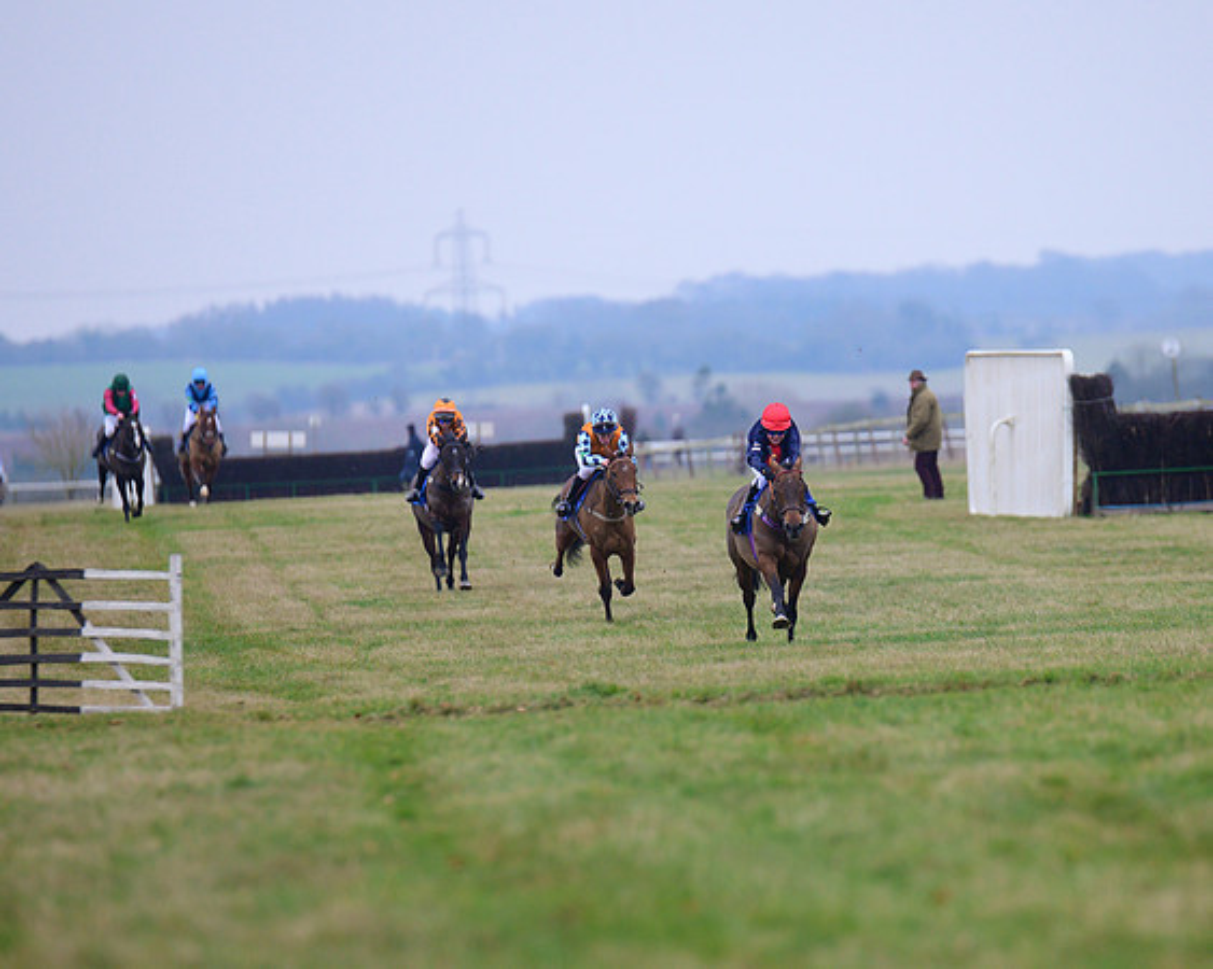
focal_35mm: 422
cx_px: 741
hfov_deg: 4.6
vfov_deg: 3.7
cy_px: 504
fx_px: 15152
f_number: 5
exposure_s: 1/800
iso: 1250
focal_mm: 300
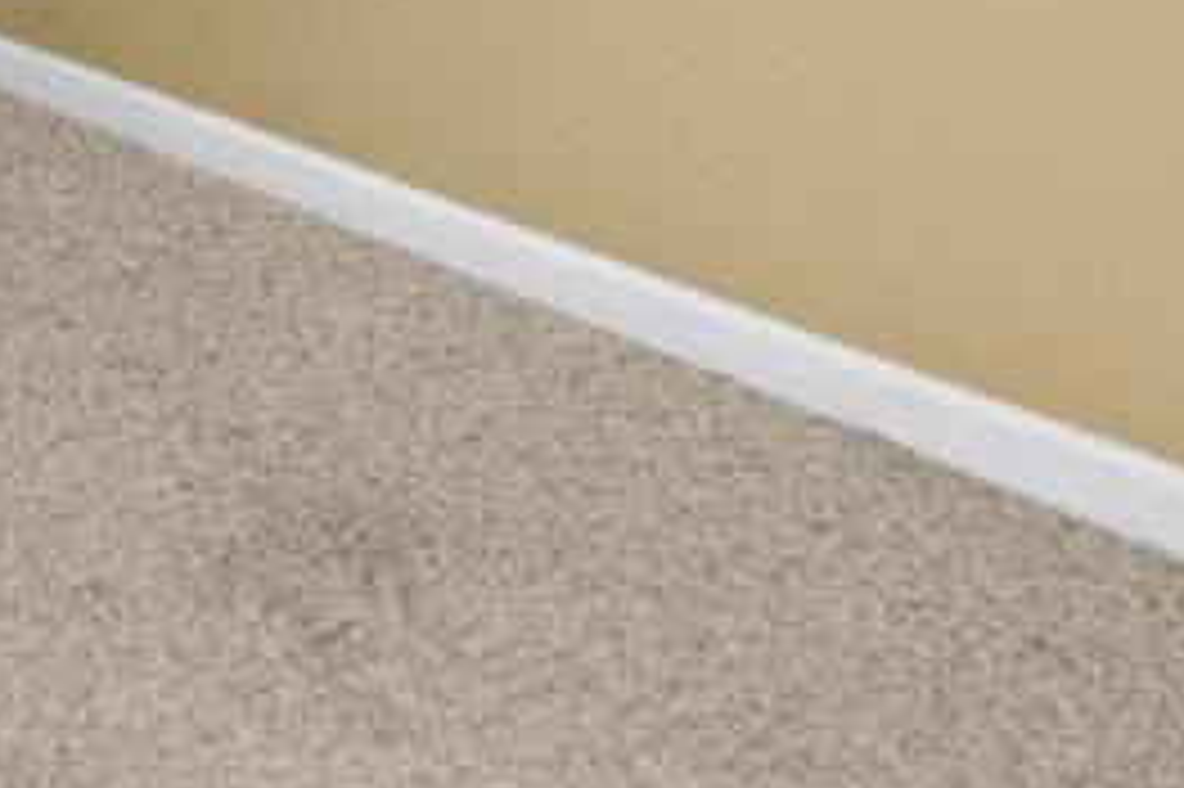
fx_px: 2399
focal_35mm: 73
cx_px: -563
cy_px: -747
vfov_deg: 15.3
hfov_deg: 22.9
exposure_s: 1/13
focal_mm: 16
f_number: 8
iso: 1600
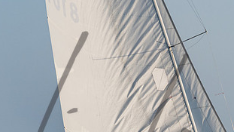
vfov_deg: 3.4
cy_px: 128
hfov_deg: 6.0
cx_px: 195
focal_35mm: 357
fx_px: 2215
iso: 400
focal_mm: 120
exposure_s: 1/1600
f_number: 6.3
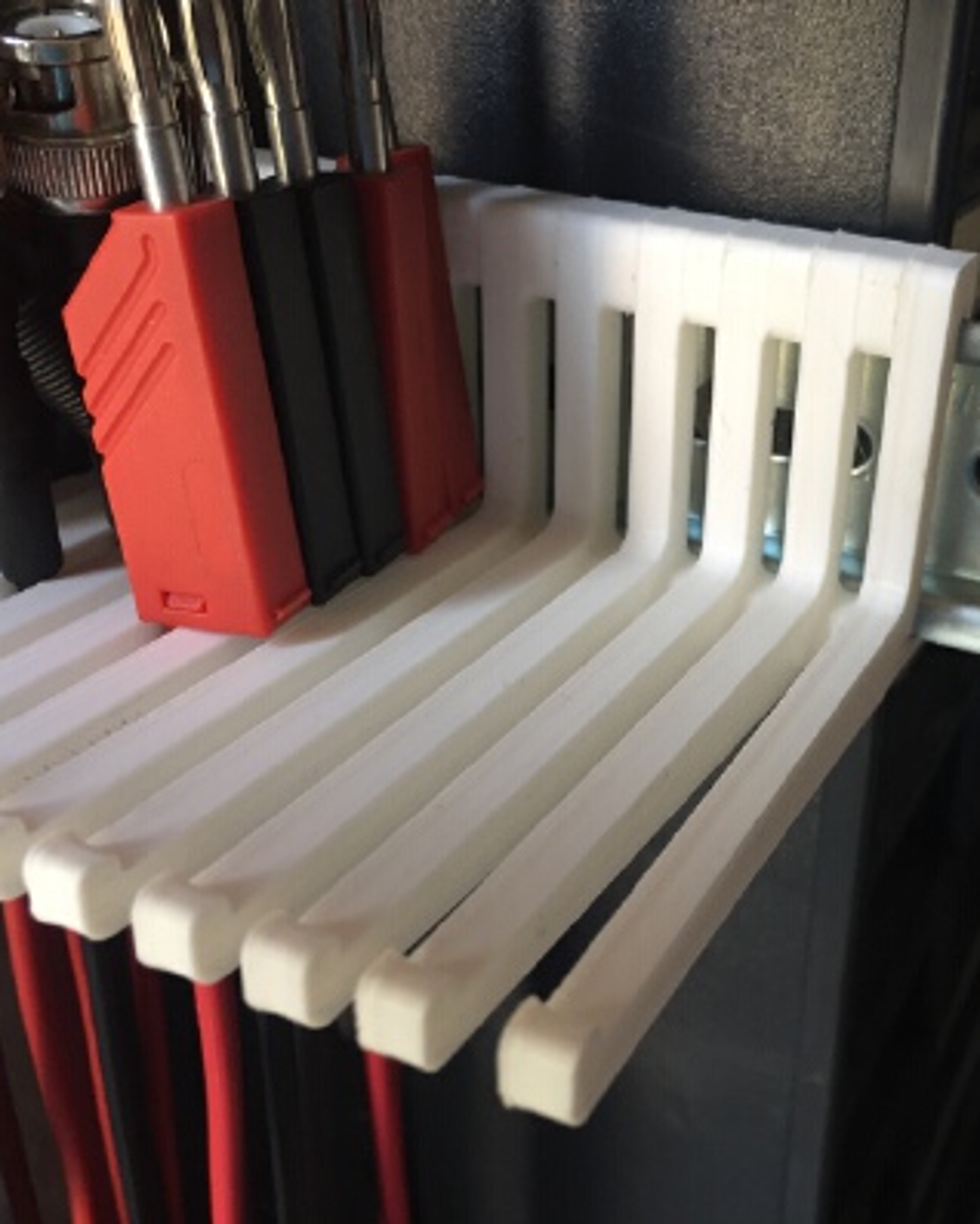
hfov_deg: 38.7
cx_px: 661
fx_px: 1377
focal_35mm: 38
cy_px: 614
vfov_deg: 47.9
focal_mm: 4.15
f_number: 2.2
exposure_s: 1/33
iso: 100
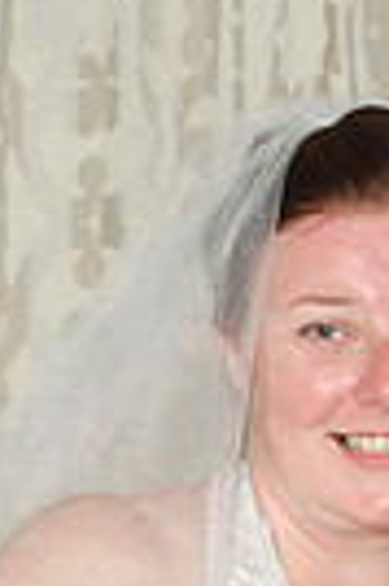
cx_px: 485
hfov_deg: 5.6
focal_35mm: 242
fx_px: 3932
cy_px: 708
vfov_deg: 8.4
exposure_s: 1/250
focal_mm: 48
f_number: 5.6
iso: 400
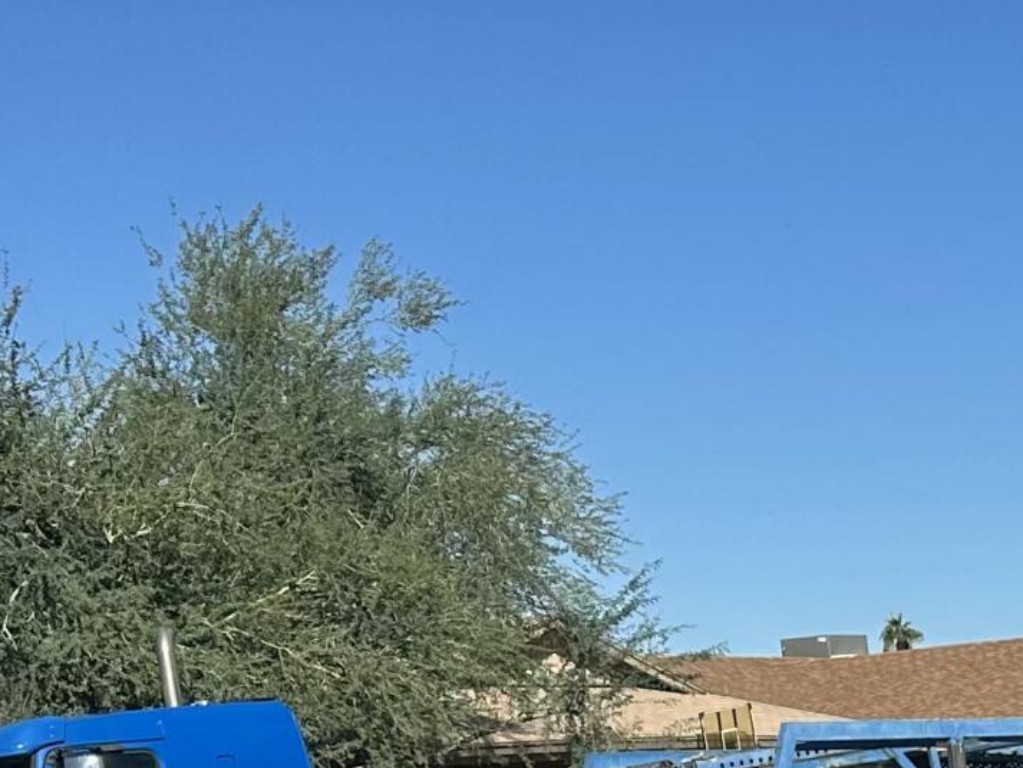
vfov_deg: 13.2
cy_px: 1388
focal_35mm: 101
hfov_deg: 18.3
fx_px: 2985
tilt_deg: -10.4
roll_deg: +3.9
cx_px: 1290
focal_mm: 6.86
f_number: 1.78
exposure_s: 1/5263
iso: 80
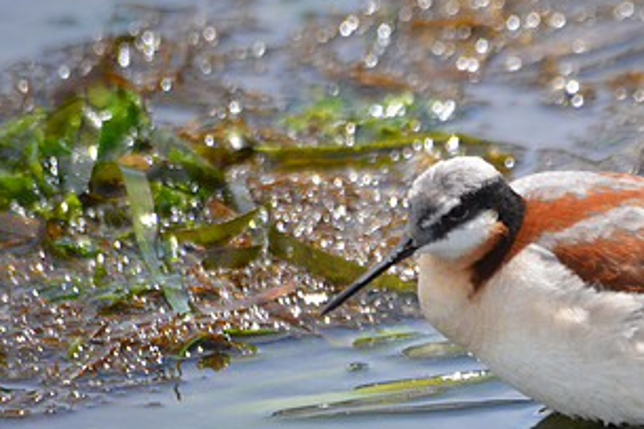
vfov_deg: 1.6
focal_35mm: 855
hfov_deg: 2.4
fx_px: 15286
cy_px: 309
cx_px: 587
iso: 400
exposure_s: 1/1250
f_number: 5.6
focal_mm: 300
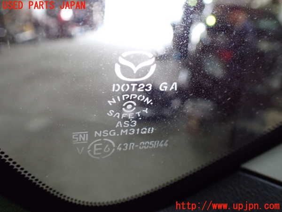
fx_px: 244
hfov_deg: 60.0
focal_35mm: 30
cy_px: 106
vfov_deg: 46.8
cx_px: 141
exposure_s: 1/80
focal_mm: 5.4
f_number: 2.3
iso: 800
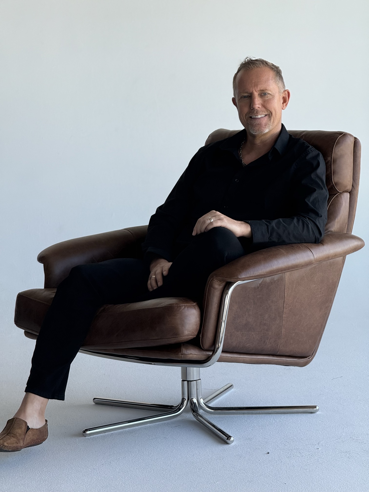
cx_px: 184
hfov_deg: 12.3
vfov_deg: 16.4
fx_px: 1706
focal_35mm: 120
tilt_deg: -6.5
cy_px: 246
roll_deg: +1.6
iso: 64
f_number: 2.8
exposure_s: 1/182
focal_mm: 15.66
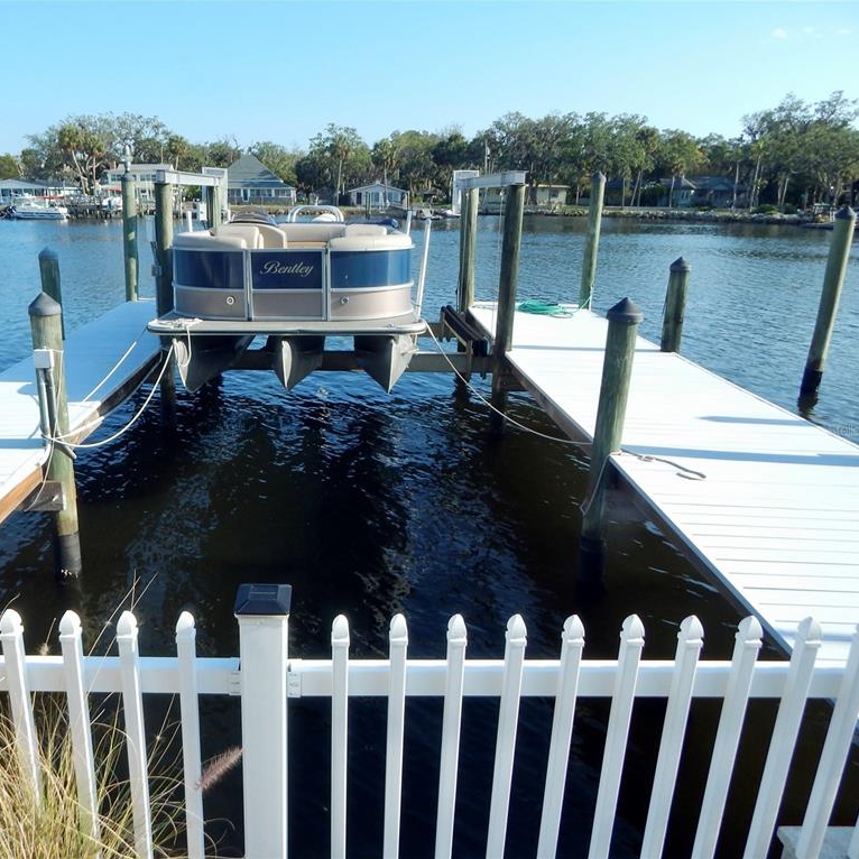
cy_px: 430
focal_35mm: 26
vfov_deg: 60.9
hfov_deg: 60.1
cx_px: 322
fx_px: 730
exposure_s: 1/1500
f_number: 3
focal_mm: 4
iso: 125
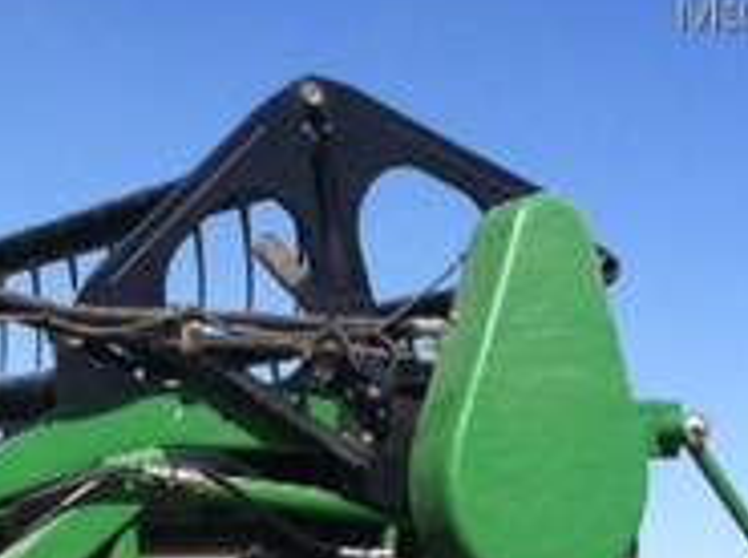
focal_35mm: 103
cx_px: 57
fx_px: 2221
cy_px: 772
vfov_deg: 13.7
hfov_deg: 18.7
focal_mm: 3.85
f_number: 2.8
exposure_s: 1/1226
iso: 80
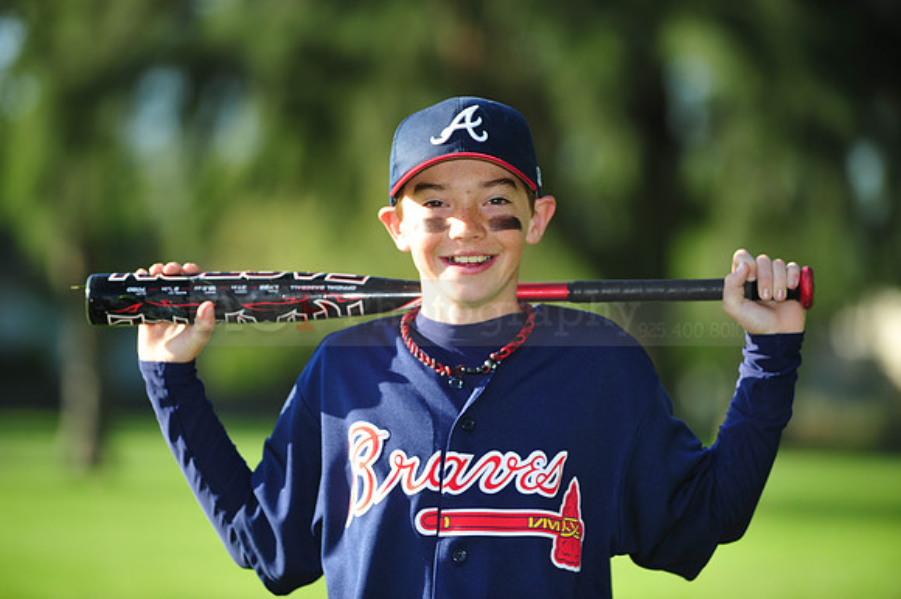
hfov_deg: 10.3
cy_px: 300
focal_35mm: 200
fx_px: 5003
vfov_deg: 6.9
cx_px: 450
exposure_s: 1/640
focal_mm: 200
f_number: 4
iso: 200
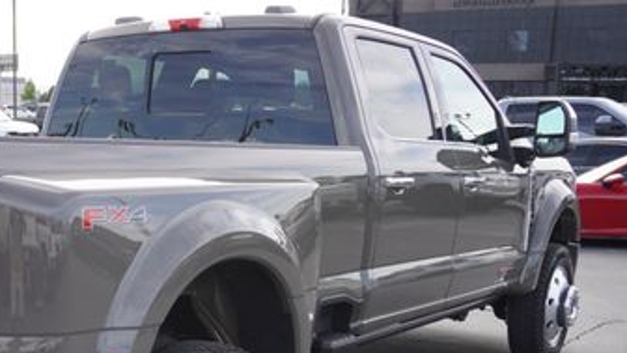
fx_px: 1047
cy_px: 325
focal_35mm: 63
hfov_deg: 31.7
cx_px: 62
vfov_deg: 18.8
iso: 100
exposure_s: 1/125
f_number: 5.6
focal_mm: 21
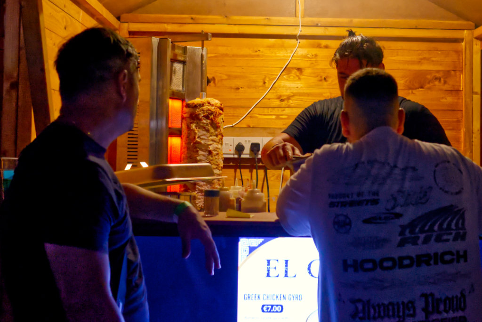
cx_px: 241
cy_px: 161
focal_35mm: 45
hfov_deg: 43.6
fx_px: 603
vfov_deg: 29.9
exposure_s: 1/160
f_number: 3.2
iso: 6400
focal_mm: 30
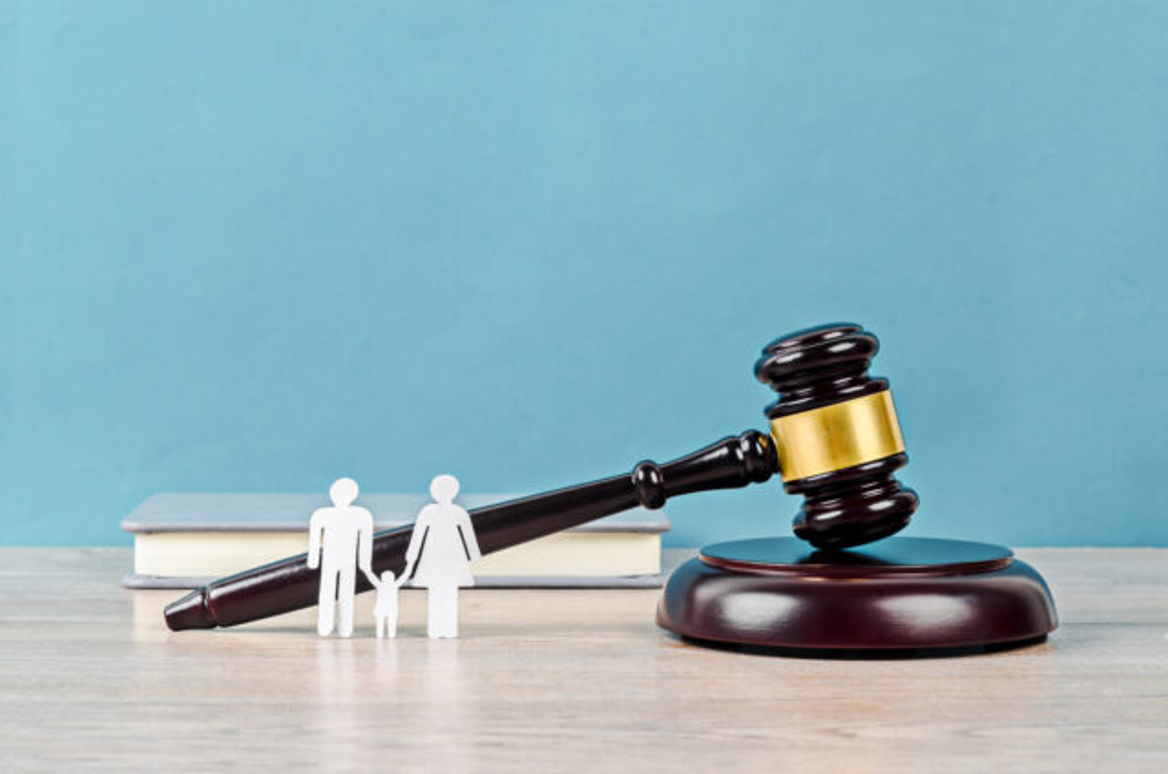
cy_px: 387
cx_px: 584
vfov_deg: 15.1
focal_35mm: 90
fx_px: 2914
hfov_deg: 22.7
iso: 125
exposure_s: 1/80
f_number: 10
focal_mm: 60
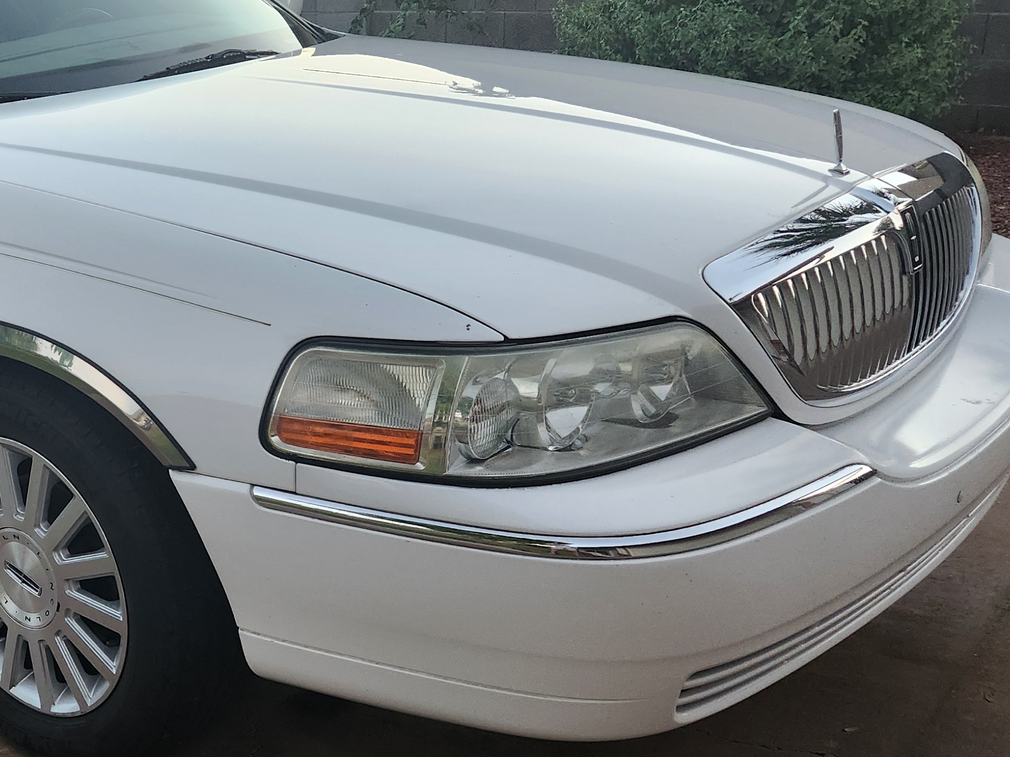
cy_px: 449
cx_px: 119
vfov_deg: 29.0
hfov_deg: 36.1
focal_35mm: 50
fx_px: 1459
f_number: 1.8
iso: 200
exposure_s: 1/120
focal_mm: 5.4
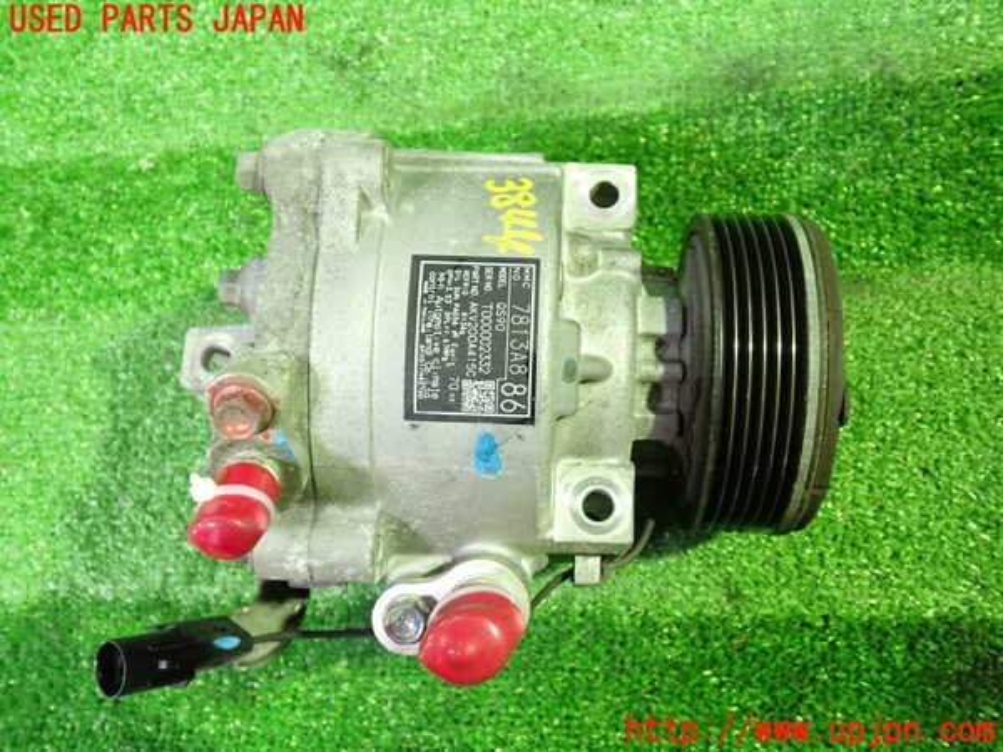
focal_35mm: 32
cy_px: 376
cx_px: 502
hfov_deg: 56.8
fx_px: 927
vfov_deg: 44.2
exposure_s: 1/20
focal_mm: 5.79
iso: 800
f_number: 2.4
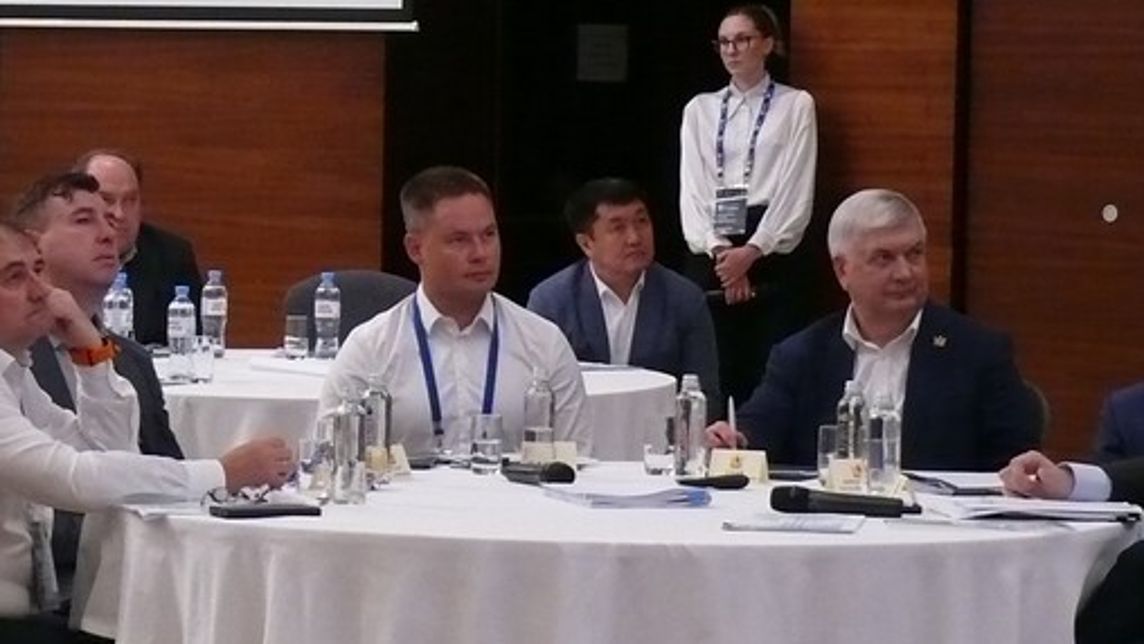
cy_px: 462
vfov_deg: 7.4
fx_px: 4946
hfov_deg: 13.2
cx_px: 685
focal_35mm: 163
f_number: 3.2
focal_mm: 12.9
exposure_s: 1/60
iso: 400
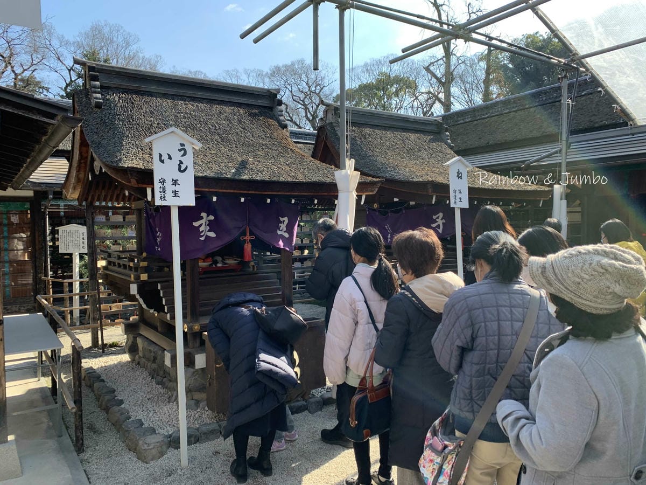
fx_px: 485
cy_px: 242
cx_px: 323
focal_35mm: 26
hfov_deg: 67.3
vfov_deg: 53.1
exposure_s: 1/485
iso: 25
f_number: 1.8
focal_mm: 4.25
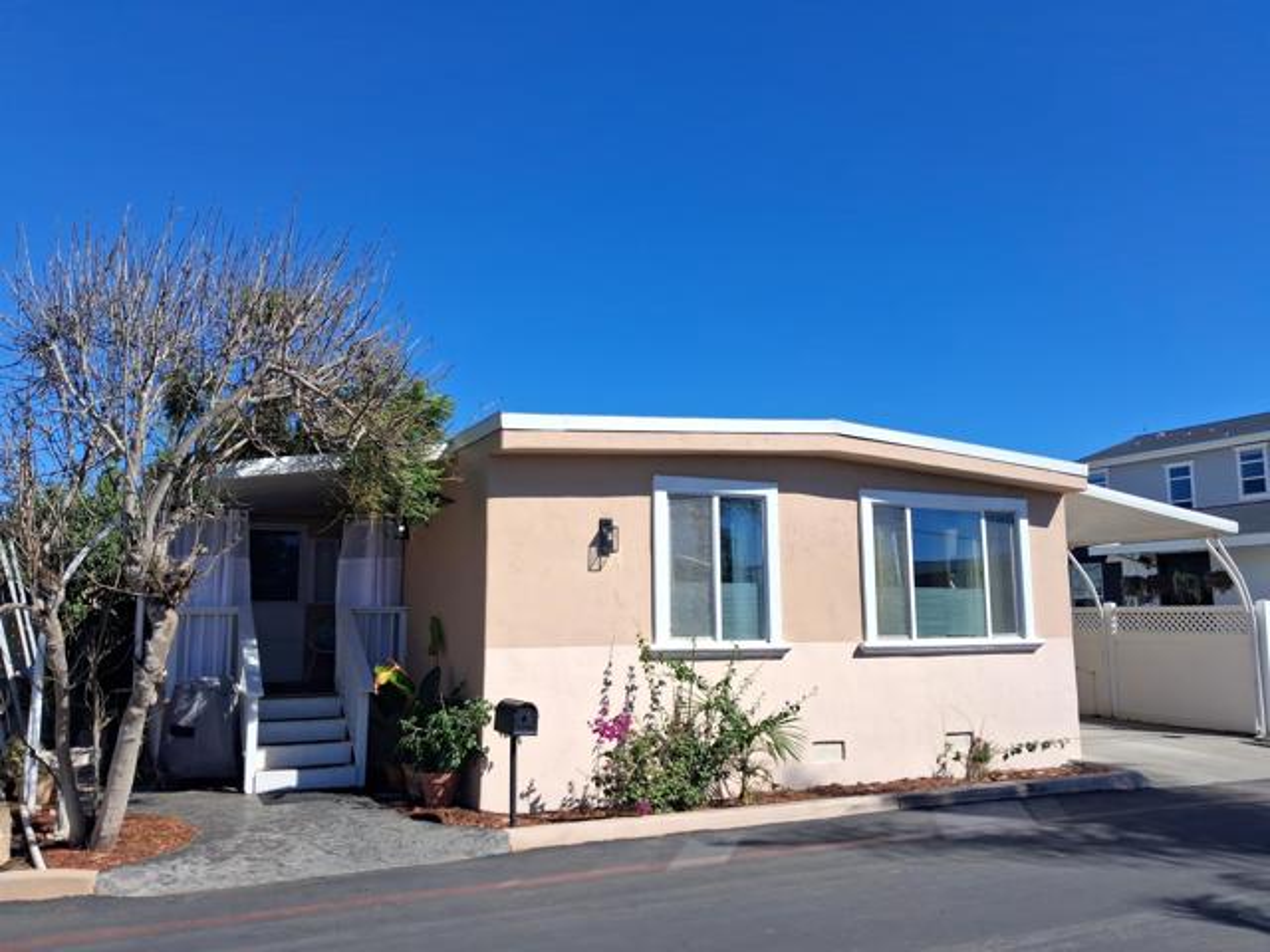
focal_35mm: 27
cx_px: 635
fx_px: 991
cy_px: 476
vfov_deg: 51.4
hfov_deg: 65.3
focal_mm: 4
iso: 25
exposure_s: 1/783
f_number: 1.8
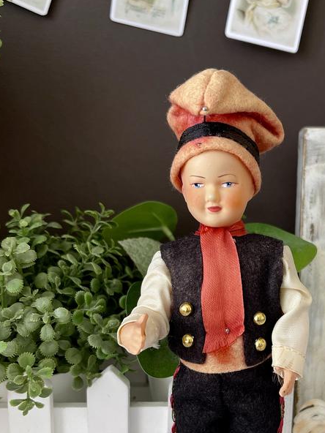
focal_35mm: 45
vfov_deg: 41.7
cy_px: 276
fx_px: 563
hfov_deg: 31.6
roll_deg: -1.9
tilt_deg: -9.7
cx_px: 242
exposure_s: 1/102
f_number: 1.6
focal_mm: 5.1
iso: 125
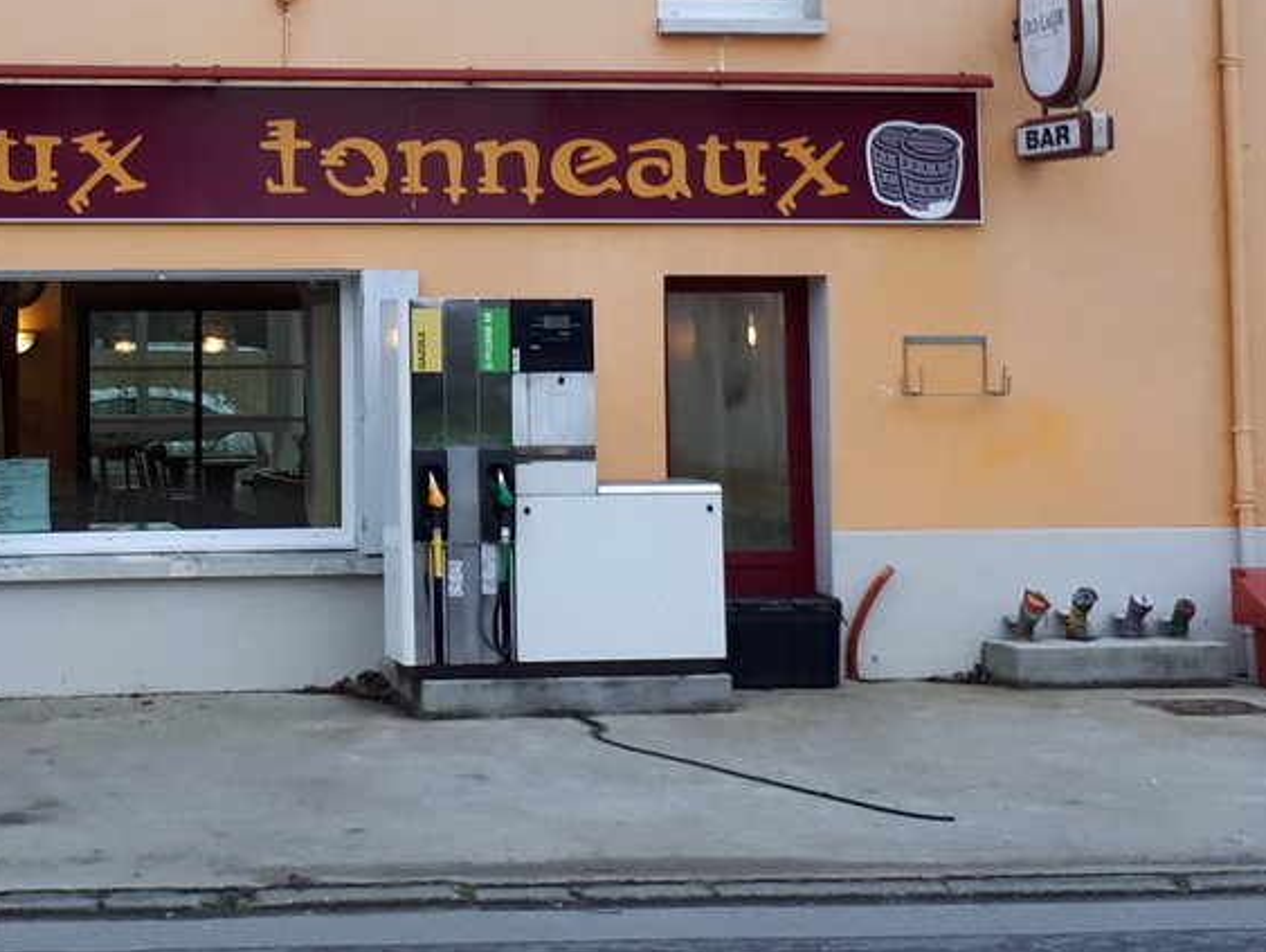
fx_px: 1683
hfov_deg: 39.8
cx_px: 274
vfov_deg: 30.5
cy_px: 144
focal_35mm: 46
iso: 64
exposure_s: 1/33
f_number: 1.9
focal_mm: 3.6
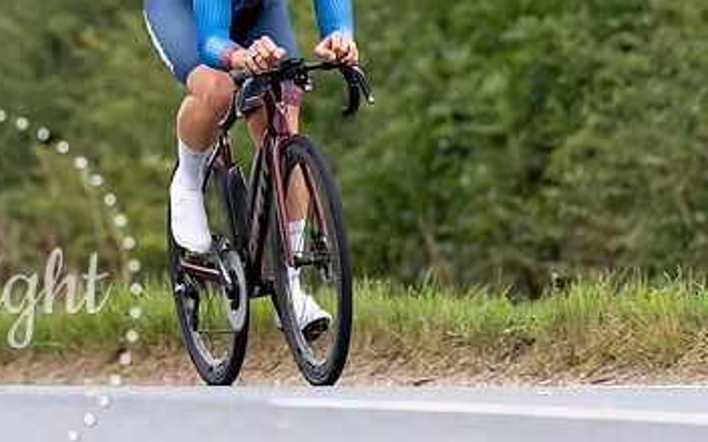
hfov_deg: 3.5
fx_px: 11442
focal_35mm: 593
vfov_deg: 2.2
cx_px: 272
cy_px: -83
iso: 1000
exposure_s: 1/800
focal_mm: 200
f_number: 3.2
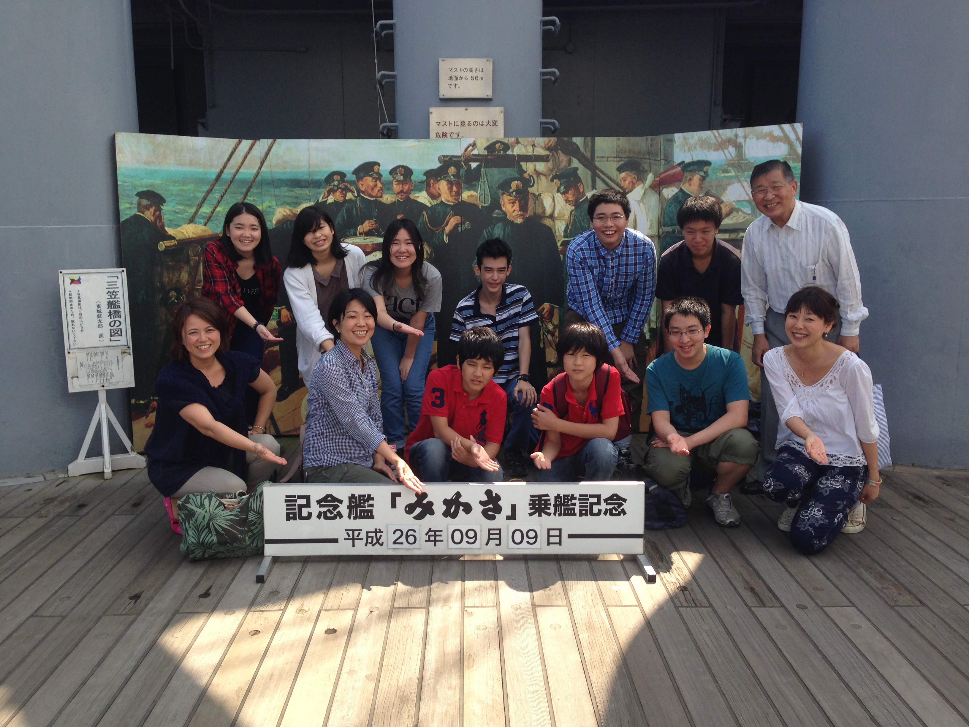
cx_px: 484
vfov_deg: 42.9
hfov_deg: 55.4
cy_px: 364
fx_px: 924
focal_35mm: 33
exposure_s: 1/577
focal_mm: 4.12
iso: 50
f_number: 2.4
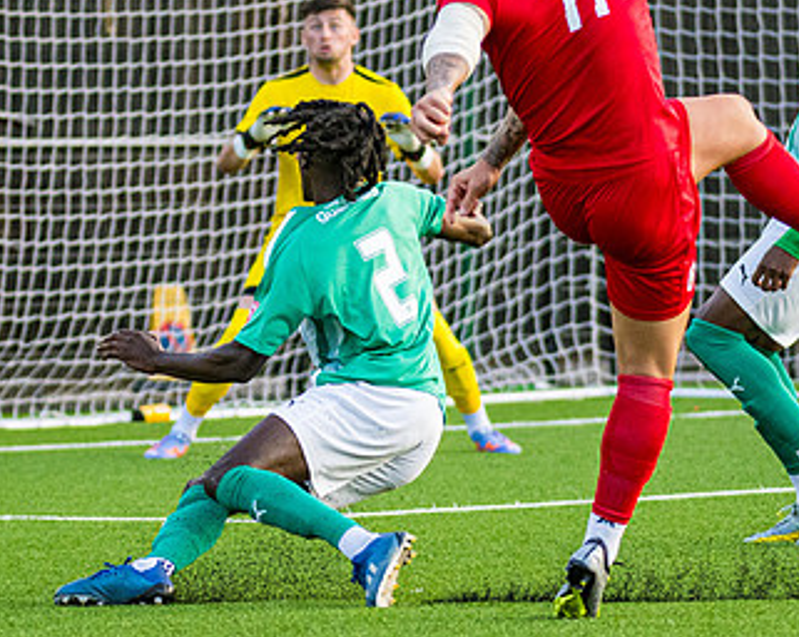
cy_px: 278
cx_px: 379
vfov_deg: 3.3
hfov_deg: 4.2
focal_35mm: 462
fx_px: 10912
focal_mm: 135
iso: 1250
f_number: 2.8
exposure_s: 1/1250
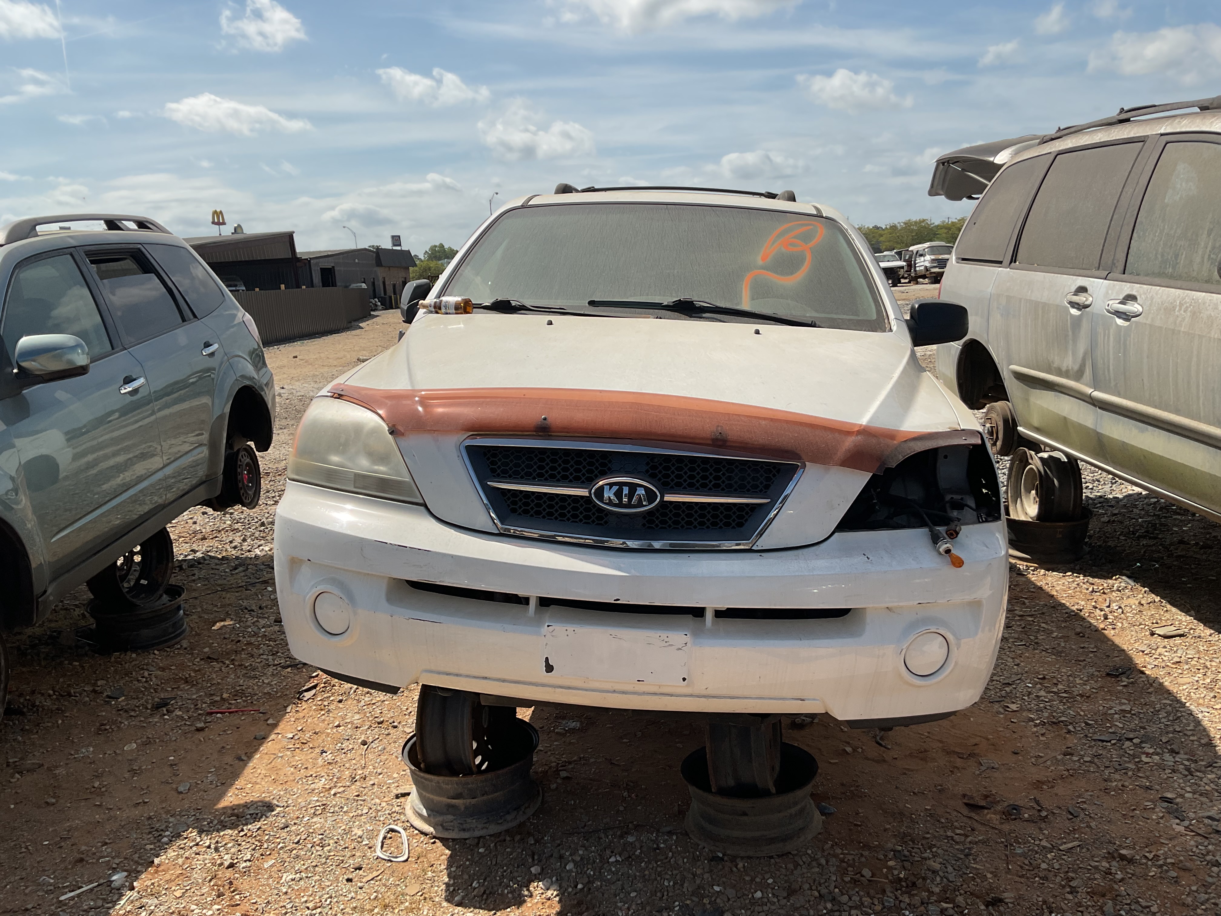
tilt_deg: -11.2
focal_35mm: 29
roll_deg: +3.2
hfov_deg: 61.7
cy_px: 458
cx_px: 610
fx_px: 1023
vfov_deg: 48.2
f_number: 1.8
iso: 16
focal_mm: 3
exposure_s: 1/3125
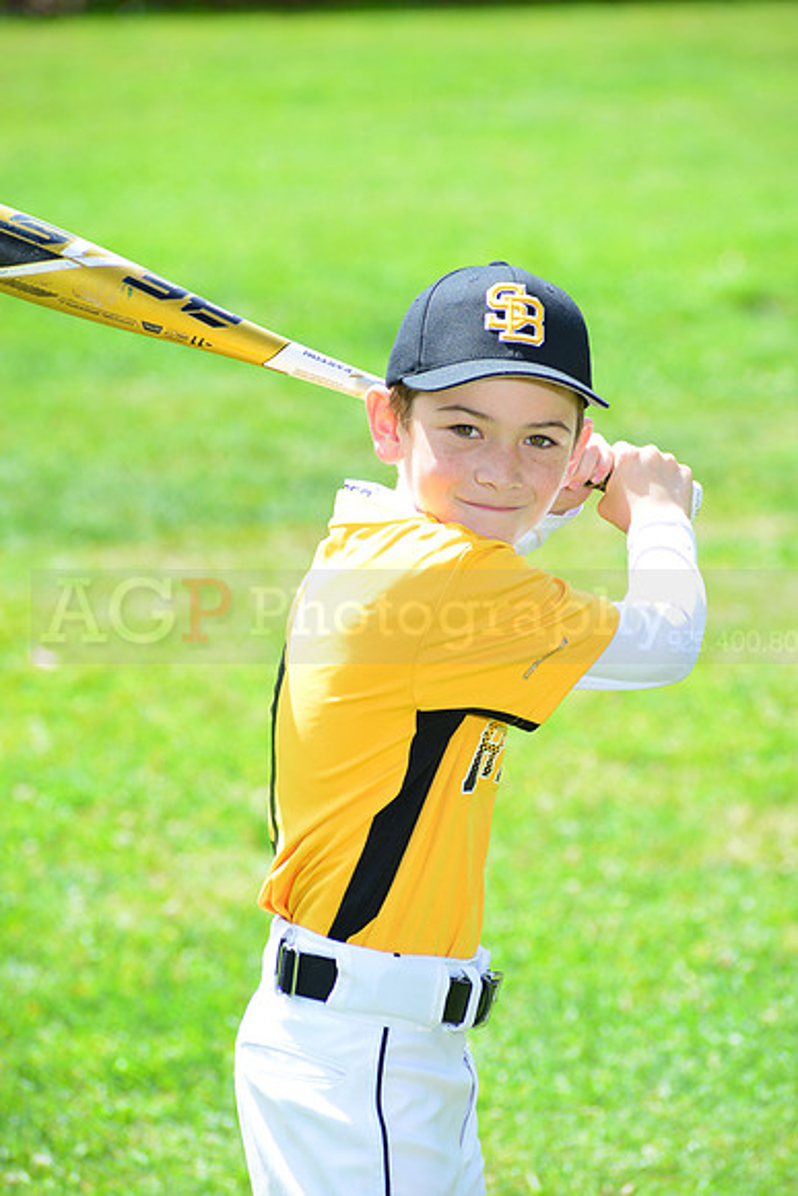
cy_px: 598
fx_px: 6646
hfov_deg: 6.9
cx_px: 399
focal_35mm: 200
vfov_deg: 10.3
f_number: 8
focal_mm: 200
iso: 200
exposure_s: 1/200
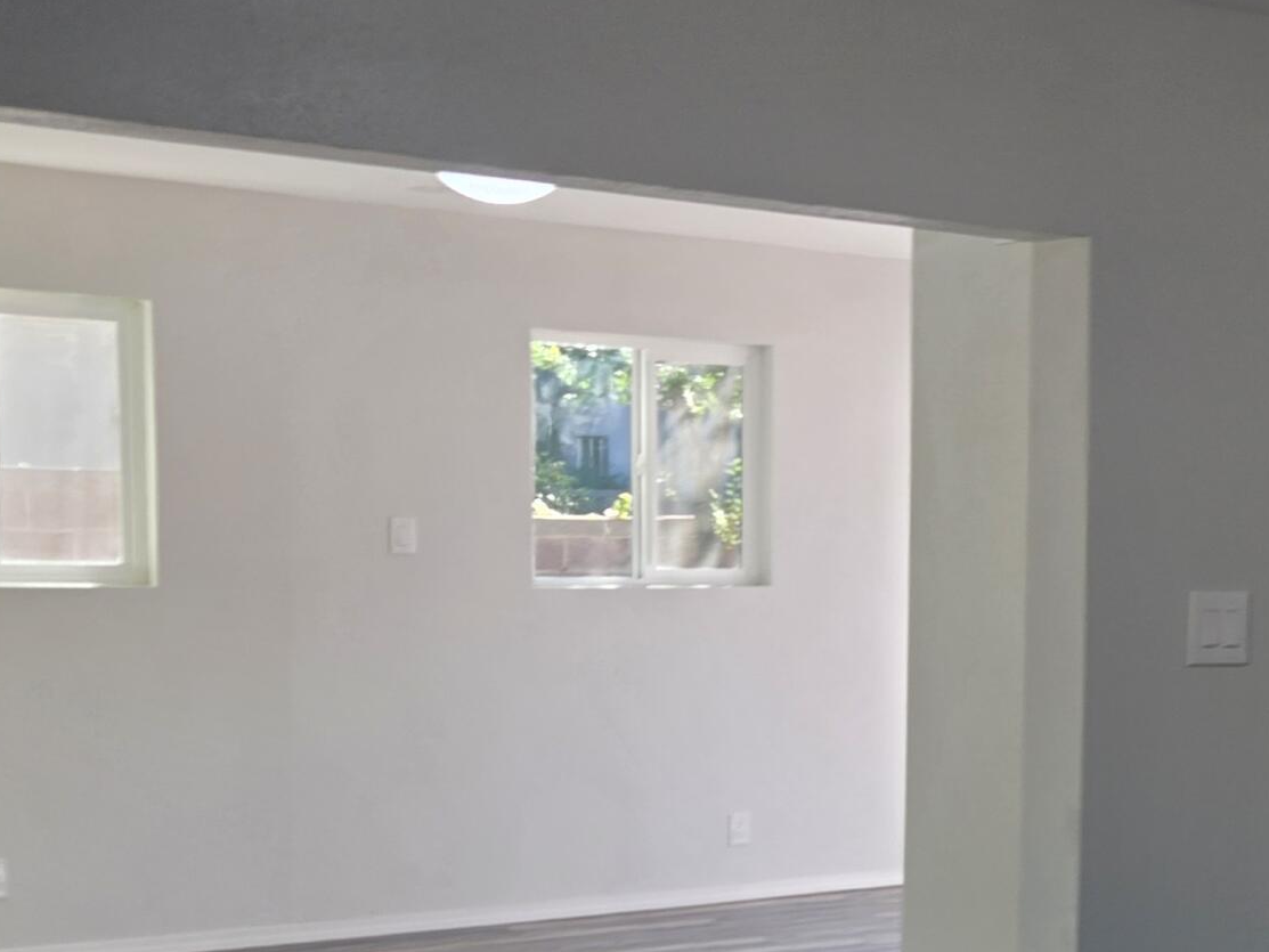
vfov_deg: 23.4
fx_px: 2273
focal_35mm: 62
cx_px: 1277
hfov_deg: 29.1
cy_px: 741
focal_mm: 5.4
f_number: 1.8
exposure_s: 1/120
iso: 32
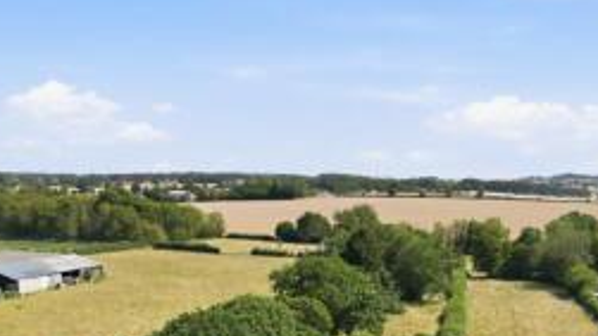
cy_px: 366
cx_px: 275
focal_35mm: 44
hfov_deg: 46.4
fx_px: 697
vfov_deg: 25.2
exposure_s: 1/2500
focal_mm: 6.7
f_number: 1.7
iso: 120
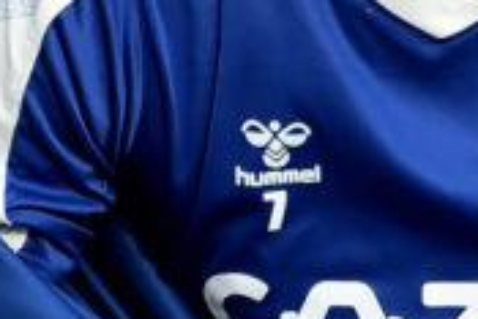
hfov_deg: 2.4
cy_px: 71
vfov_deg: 1.6
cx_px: 964
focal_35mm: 855
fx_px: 11362
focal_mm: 200
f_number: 2.8
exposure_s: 1/2000
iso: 1000
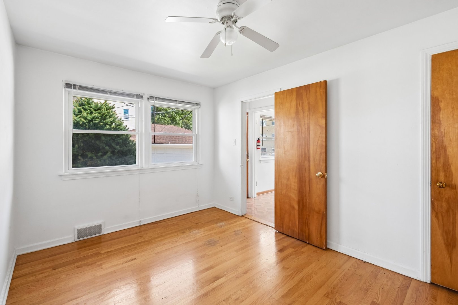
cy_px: 152
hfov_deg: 96.7
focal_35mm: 16
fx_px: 204
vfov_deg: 73.7
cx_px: 229
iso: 400
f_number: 13
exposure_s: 1/15
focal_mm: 16
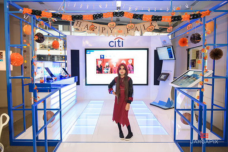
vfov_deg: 48.0
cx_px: 114
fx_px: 171
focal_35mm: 27
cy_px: 76
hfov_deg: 67.4
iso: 800
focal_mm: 27
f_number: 3.2
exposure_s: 1/125
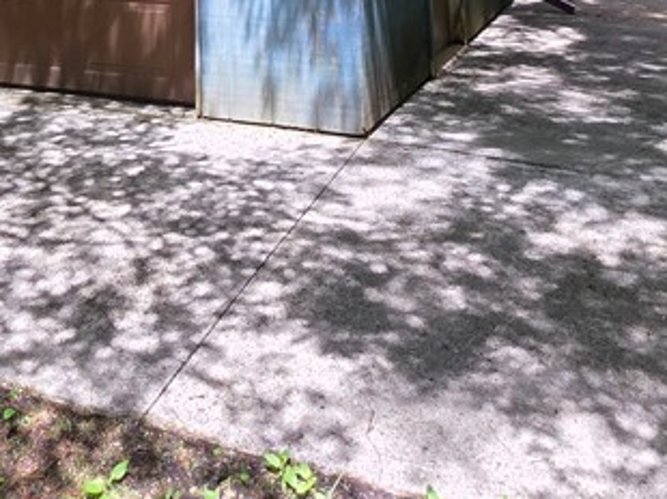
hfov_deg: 43.1
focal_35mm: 43
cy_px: -267
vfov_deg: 24.9
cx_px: 204
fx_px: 828
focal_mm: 2.2
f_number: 1.9
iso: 40
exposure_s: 1/257
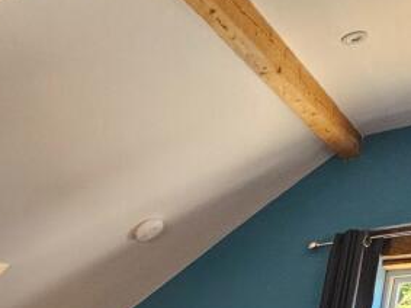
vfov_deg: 21.6
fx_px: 558
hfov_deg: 34.6
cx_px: -46
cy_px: 538
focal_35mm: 47
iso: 100
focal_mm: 2.2
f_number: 2.2
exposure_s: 1/50
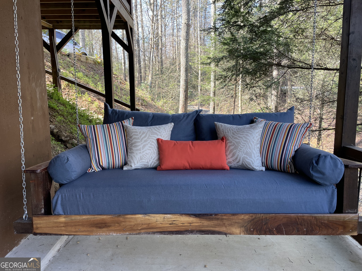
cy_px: 136
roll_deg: +0.8
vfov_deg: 53.1
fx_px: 272
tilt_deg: -7.5
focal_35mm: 26
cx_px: 181
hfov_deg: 67.3
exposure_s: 1/127
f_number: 1.6
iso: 32
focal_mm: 4.2
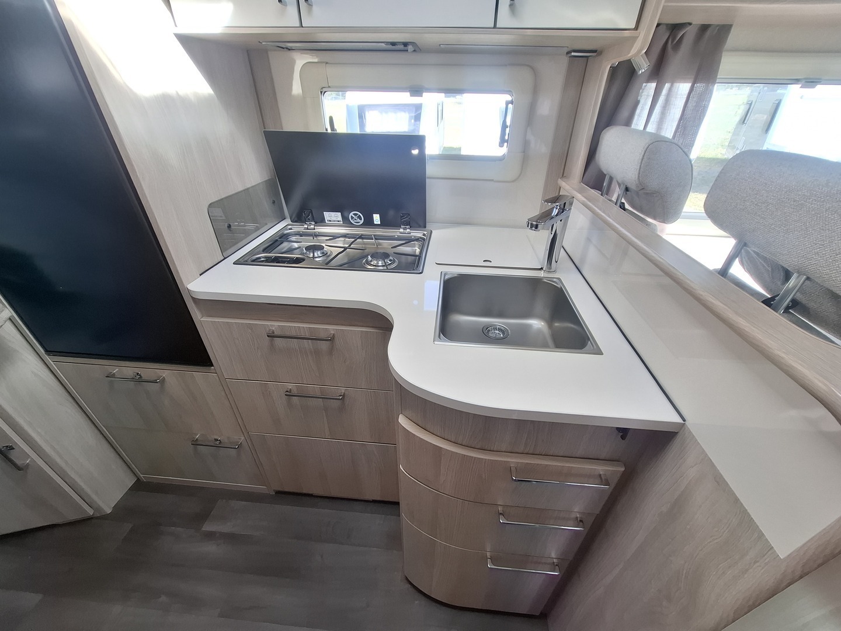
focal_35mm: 13
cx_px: 420
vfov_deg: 89.9
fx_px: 316
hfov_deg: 106.2
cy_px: 316
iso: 64
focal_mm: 1.74
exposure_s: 1/50
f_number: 2.2
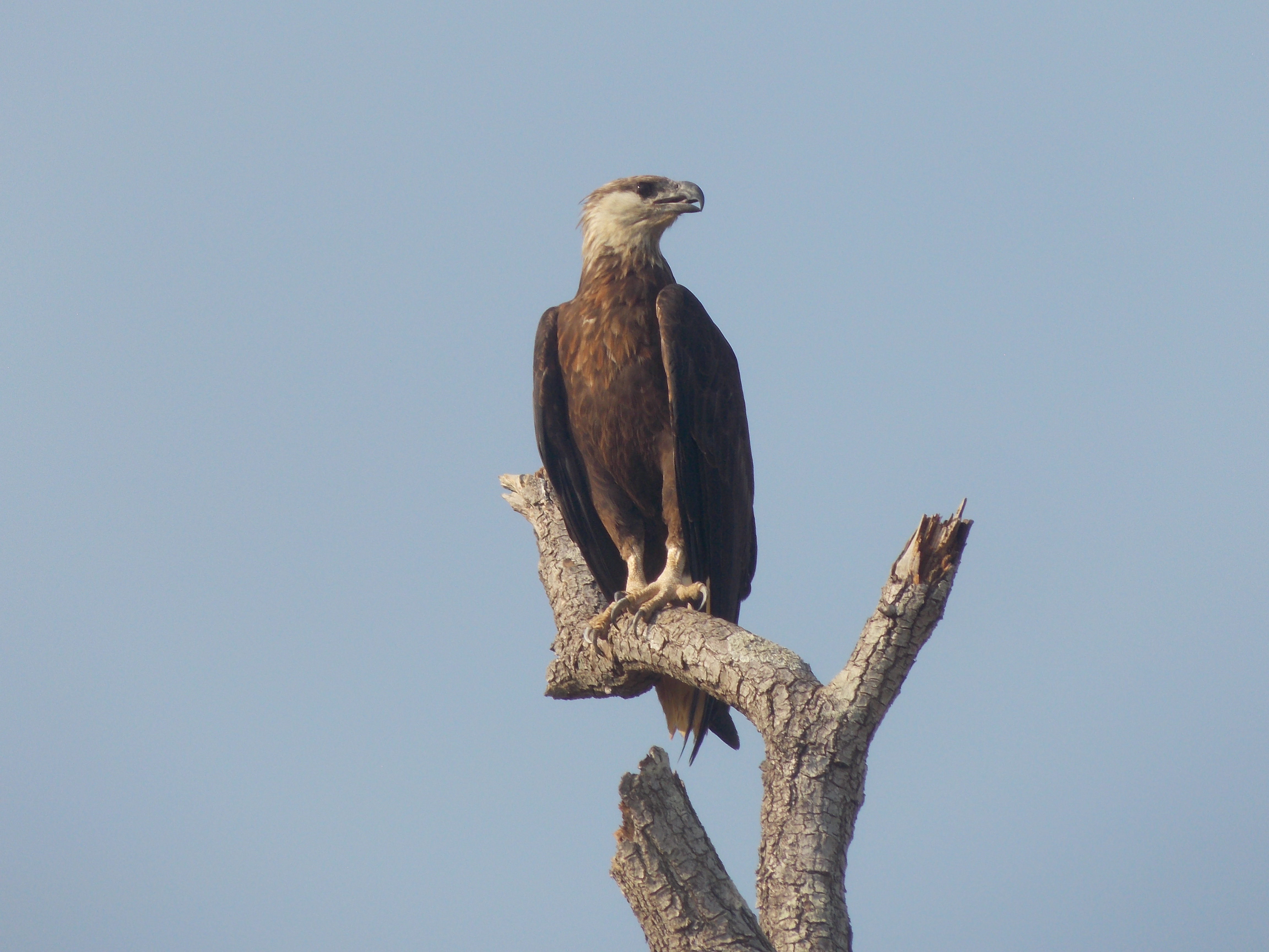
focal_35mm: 585
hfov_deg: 3.4
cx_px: 634
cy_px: 476
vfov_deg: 2.5
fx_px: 21446
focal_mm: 104
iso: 80
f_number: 5.9
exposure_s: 1/250
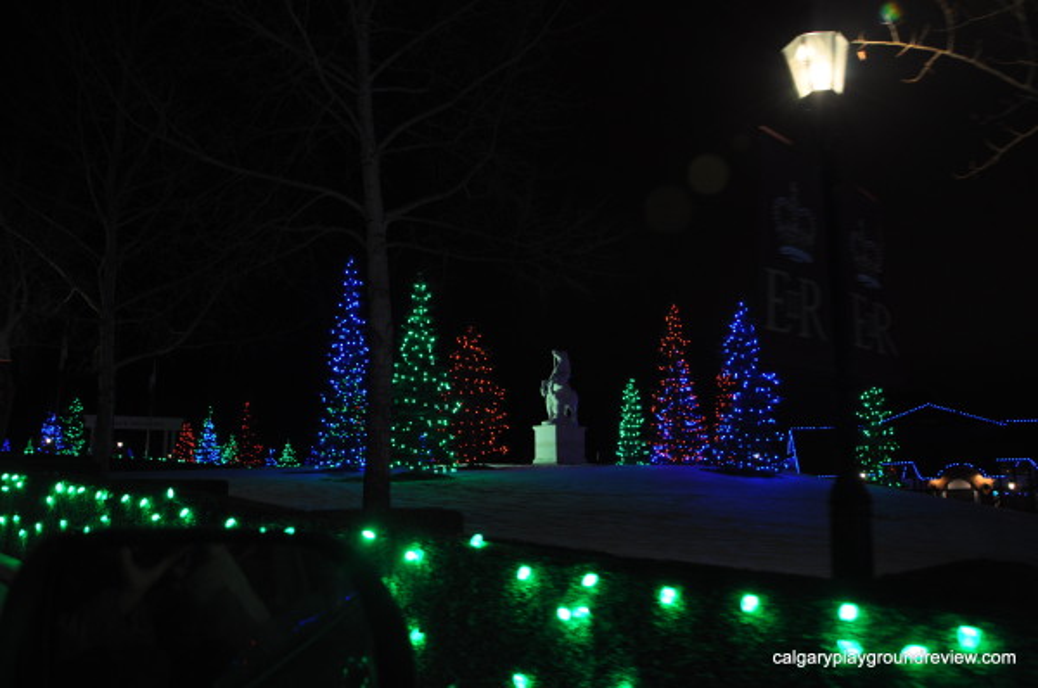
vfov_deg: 47.8
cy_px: 344
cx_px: 519
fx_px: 777
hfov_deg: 67.5
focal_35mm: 27
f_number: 4
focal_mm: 18
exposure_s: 1/15
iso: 500
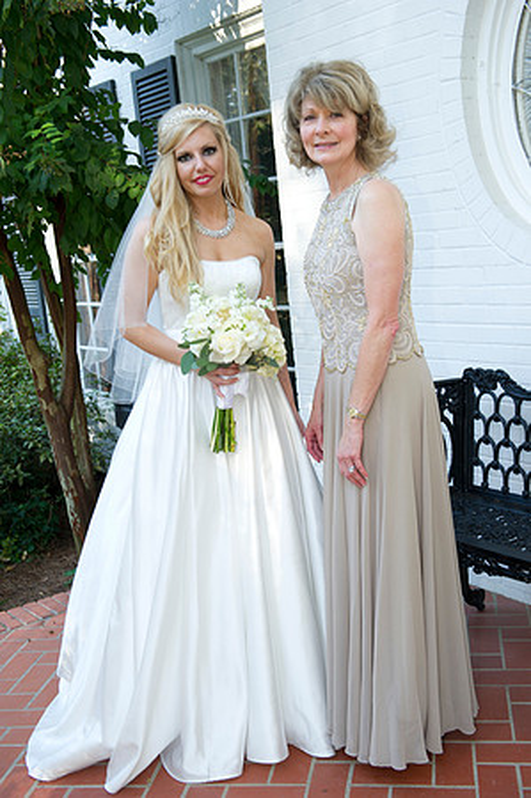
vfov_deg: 43.6
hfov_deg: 29.8
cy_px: 399
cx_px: 266
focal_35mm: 45
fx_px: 998
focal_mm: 45
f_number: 5.6
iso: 500
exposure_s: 1/100
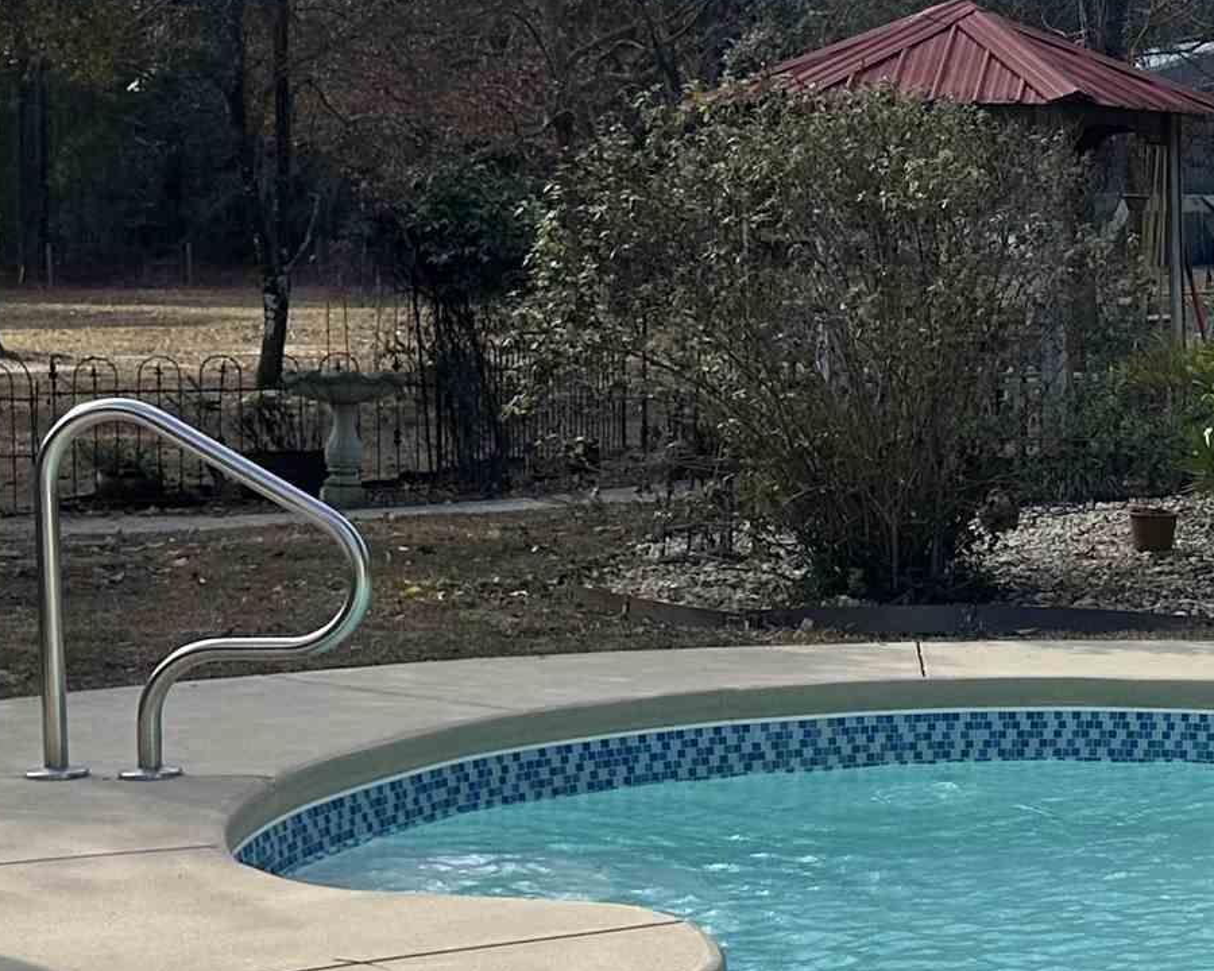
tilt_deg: -3.3
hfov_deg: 21.7
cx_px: 1538
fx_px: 2874
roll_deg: -0.7
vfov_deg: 19.2
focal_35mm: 80
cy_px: 415
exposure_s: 1/3472
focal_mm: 6.86
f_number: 1.78
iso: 80
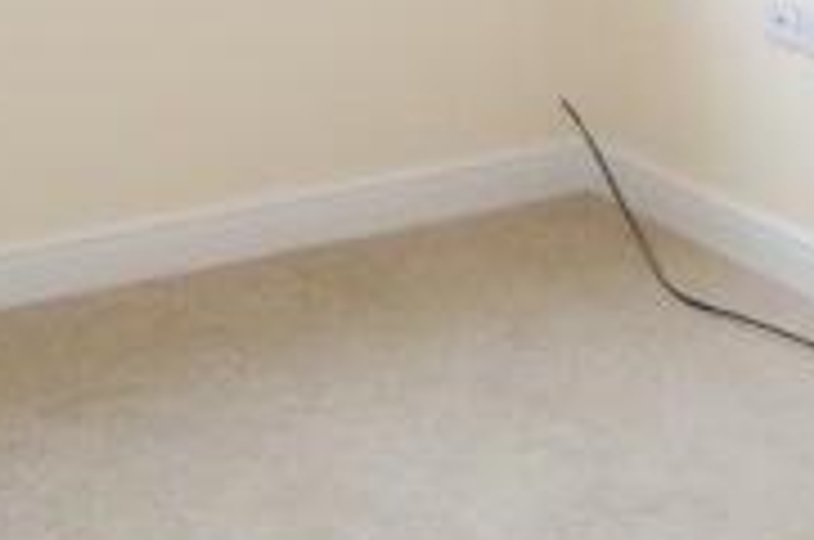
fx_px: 2212
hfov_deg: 20.8
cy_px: -292
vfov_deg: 13.1
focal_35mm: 98
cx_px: 369
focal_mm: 18
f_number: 4
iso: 250
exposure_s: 1/160
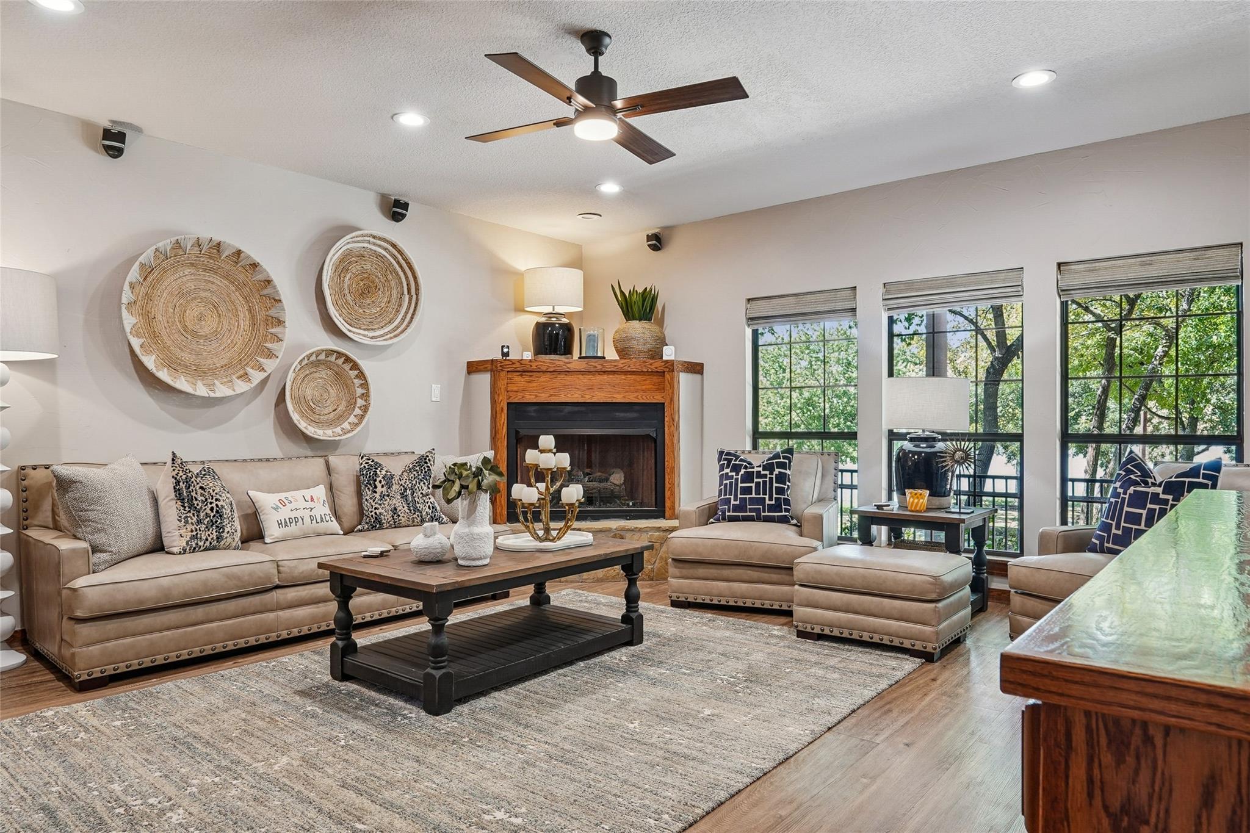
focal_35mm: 21
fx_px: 729
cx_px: 625
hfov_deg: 81.2
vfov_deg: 59.5
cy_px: 416
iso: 100
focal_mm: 14
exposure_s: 1/2
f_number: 9
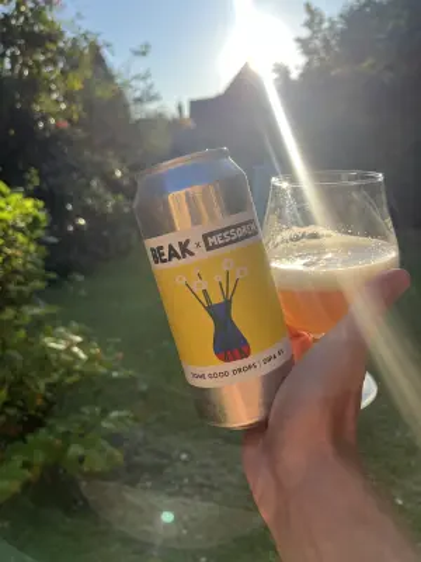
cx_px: 210
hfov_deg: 53.1
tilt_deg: -16.5
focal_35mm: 26
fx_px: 422
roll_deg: +8.1
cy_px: 281
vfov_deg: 67.3
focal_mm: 5.1
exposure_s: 1/1672
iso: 50
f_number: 1.6
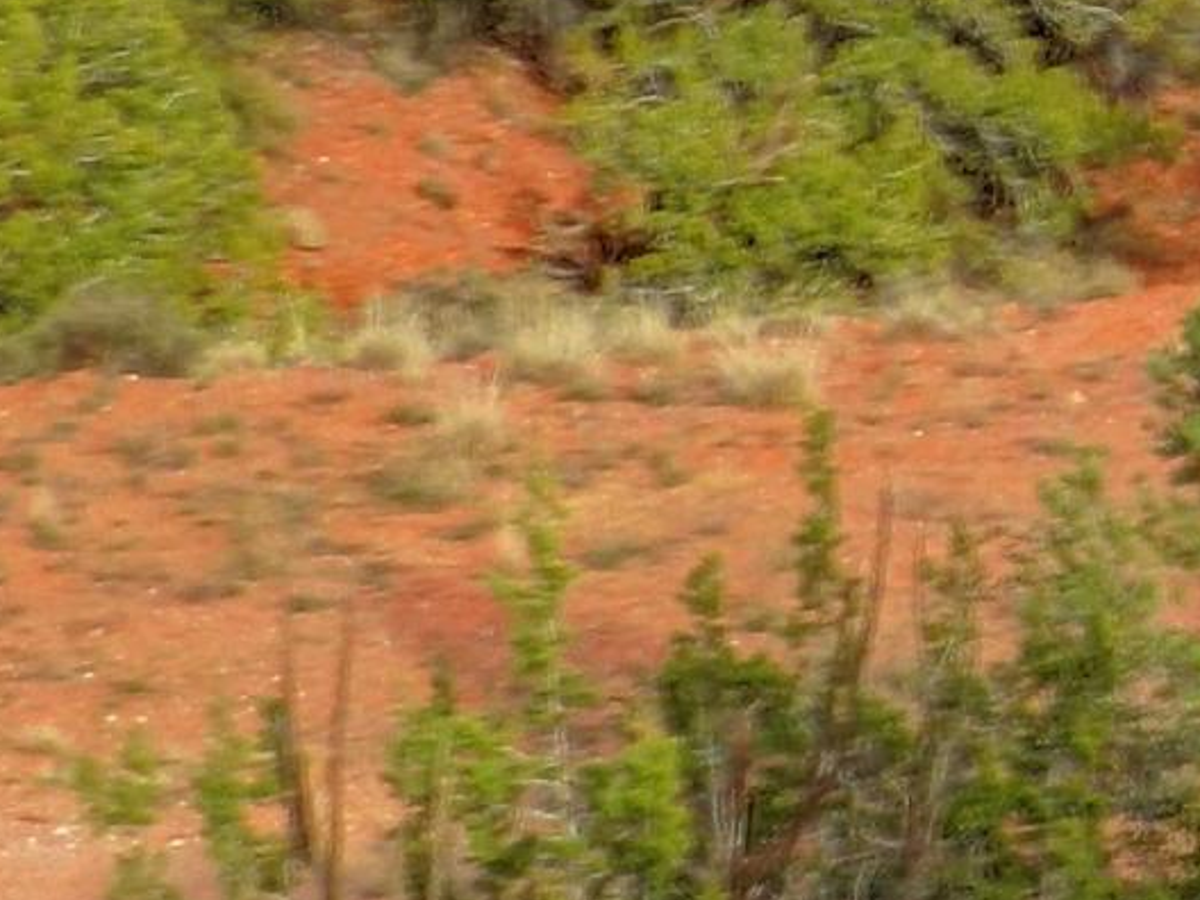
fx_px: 7488
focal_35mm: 216
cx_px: 2484
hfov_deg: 8.6
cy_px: -348
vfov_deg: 6.8
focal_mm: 6.7
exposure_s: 1/400
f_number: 4
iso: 160
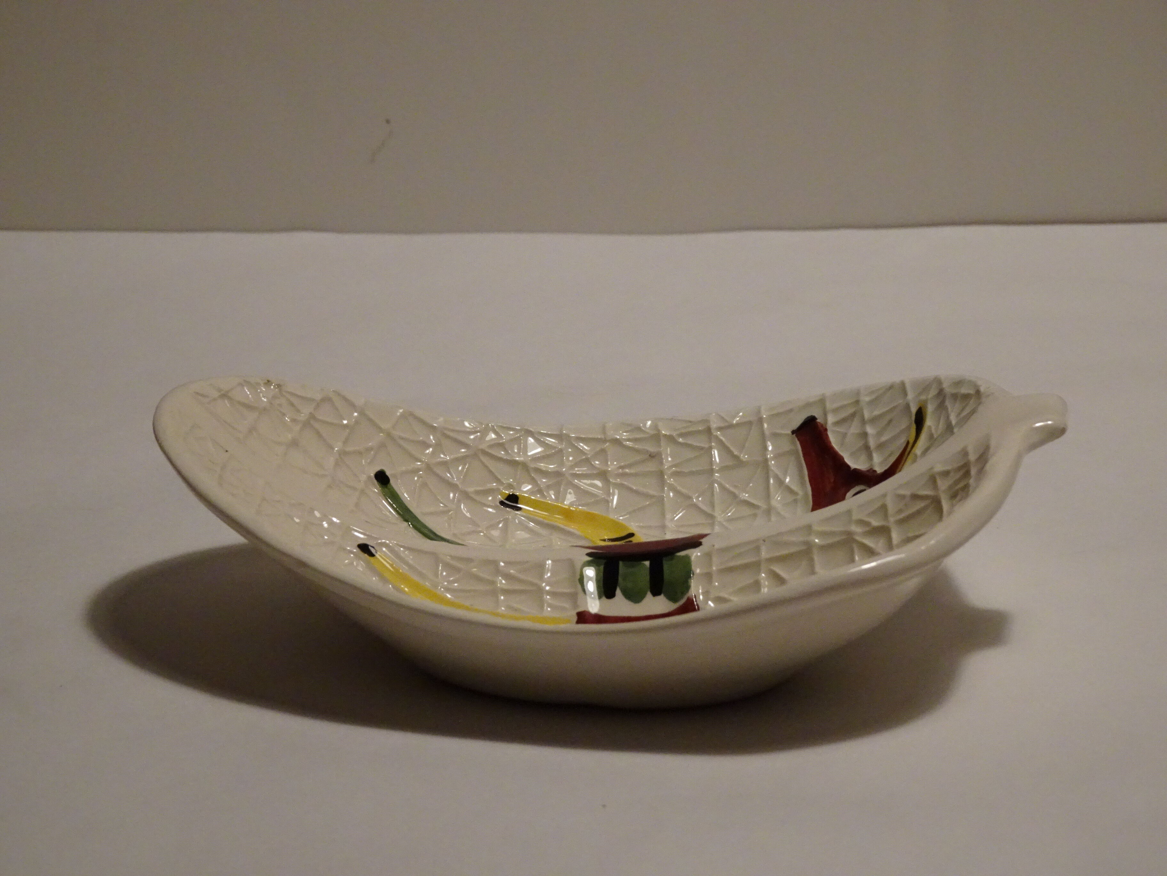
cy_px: 438
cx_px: 584
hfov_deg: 19.6
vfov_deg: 14.8
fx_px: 3371
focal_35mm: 100
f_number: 5
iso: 800
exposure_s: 1/40
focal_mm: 17.01
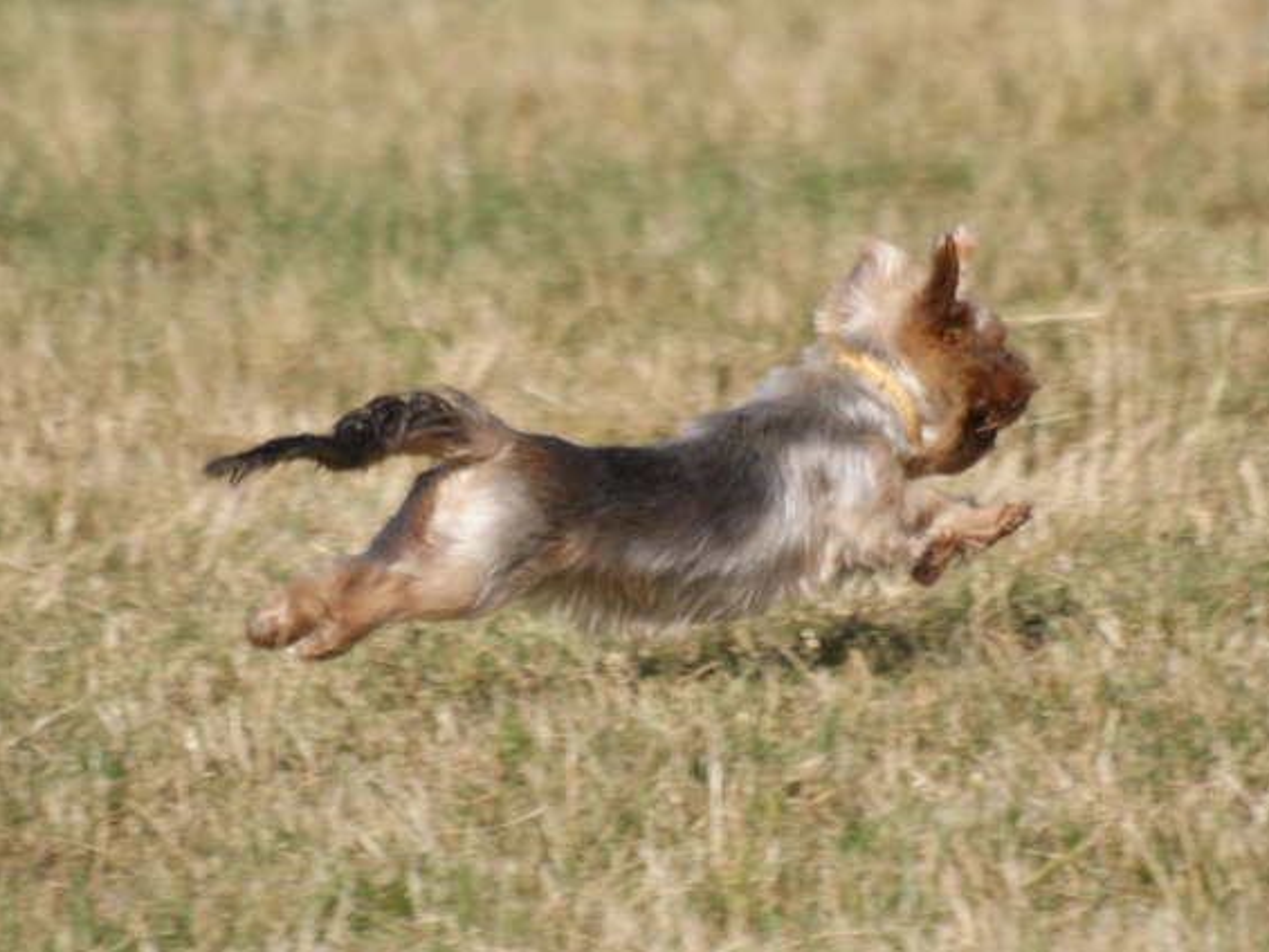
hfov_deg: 4.0
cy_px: 476
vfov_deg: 3.0
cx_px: 674
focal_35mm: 490
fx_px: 17967
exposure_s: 1/640
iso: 100
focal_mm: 300
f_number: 6.3
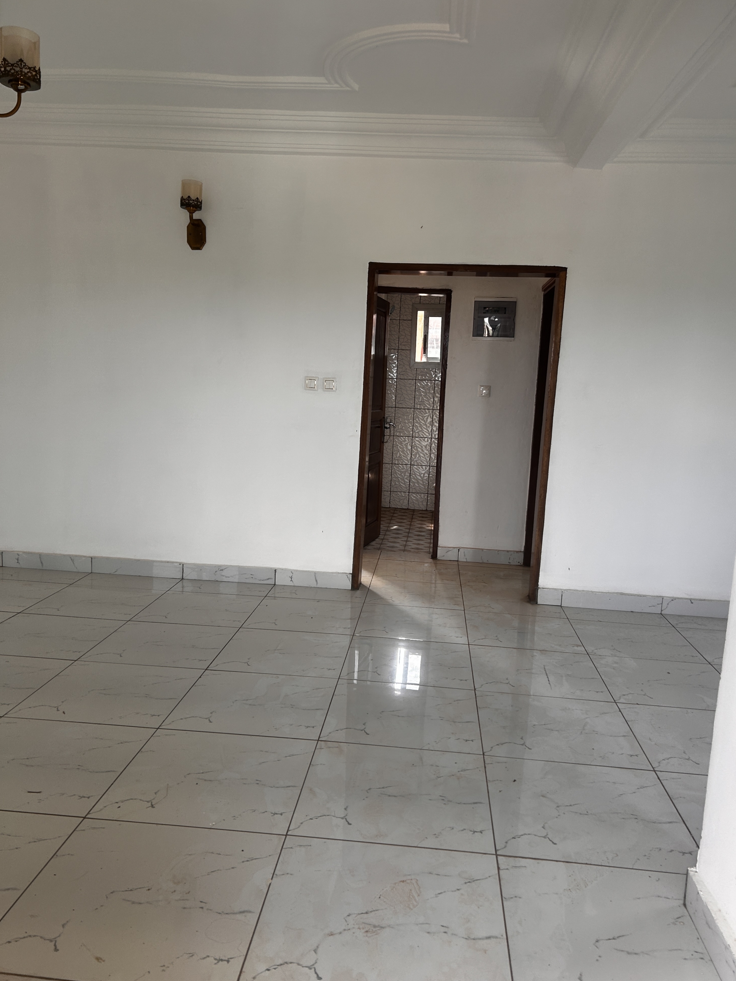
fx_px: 765
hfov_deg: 51.3
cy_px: 490
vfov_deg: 65.3
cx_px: 381
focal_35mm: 27
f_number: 1.5
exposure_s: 1/121
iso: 50
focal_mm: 5.7
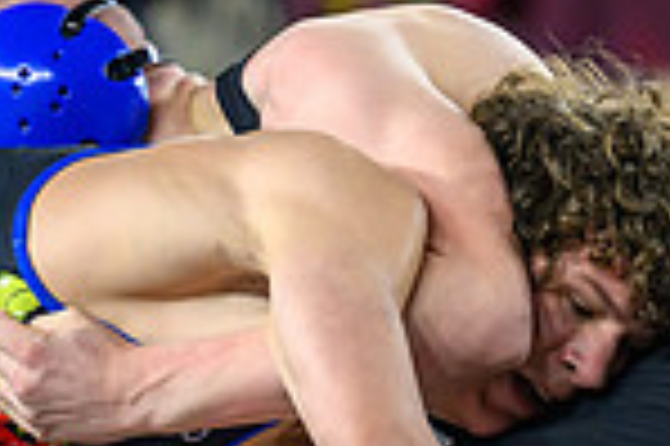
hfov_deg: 3.2
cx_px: 243
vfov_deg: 2.1
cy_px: 498
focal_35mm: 643
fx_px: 11954
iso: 2500
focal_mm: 165
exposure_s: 1/800
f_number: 2.8
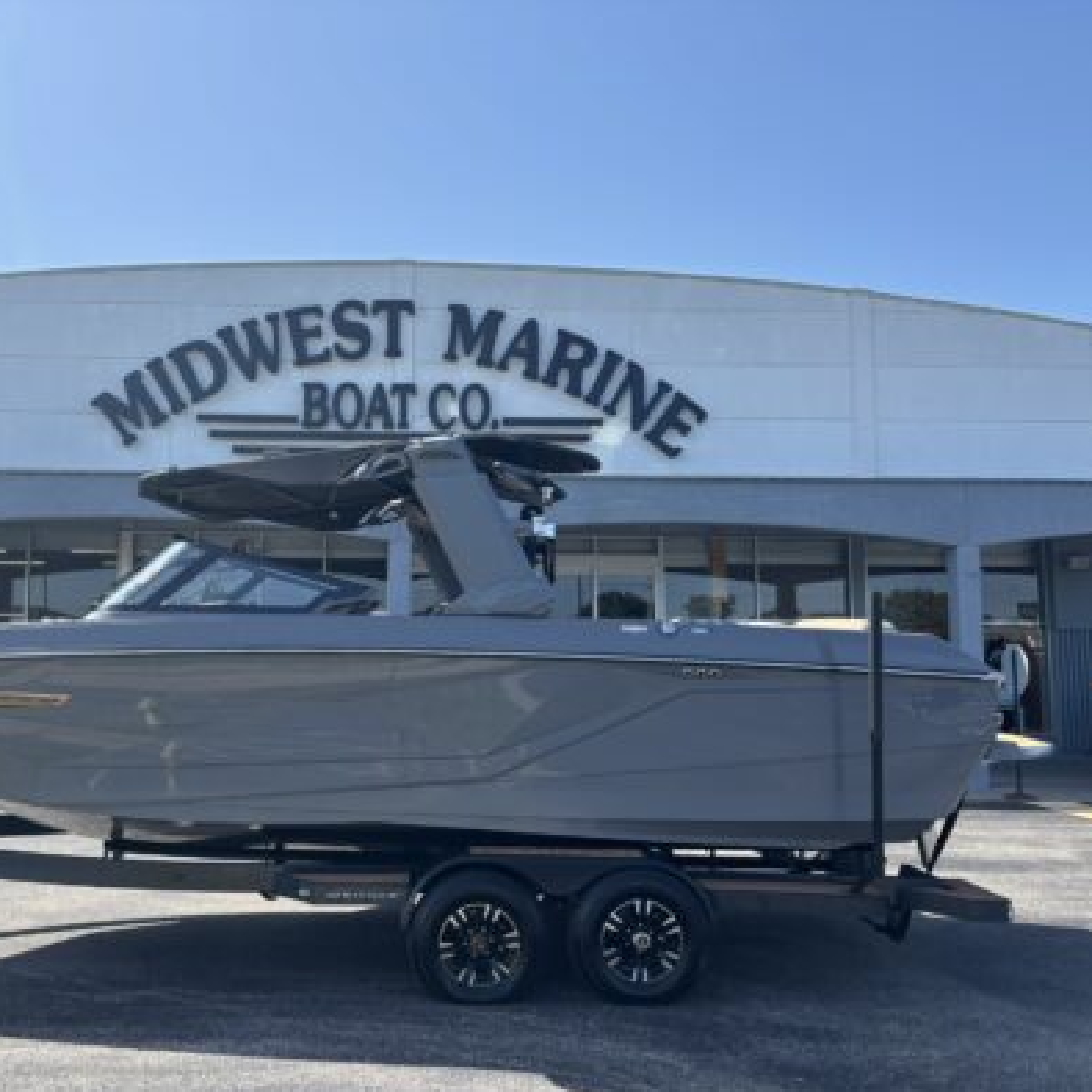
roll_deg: -0.3
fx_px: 1106
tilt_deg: +5.7
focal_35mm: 31
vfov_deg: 52.5
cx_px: 411
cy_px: 547
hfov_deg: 52.0
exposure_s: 1/2062
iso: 50
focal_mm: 5.96
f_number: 1.6
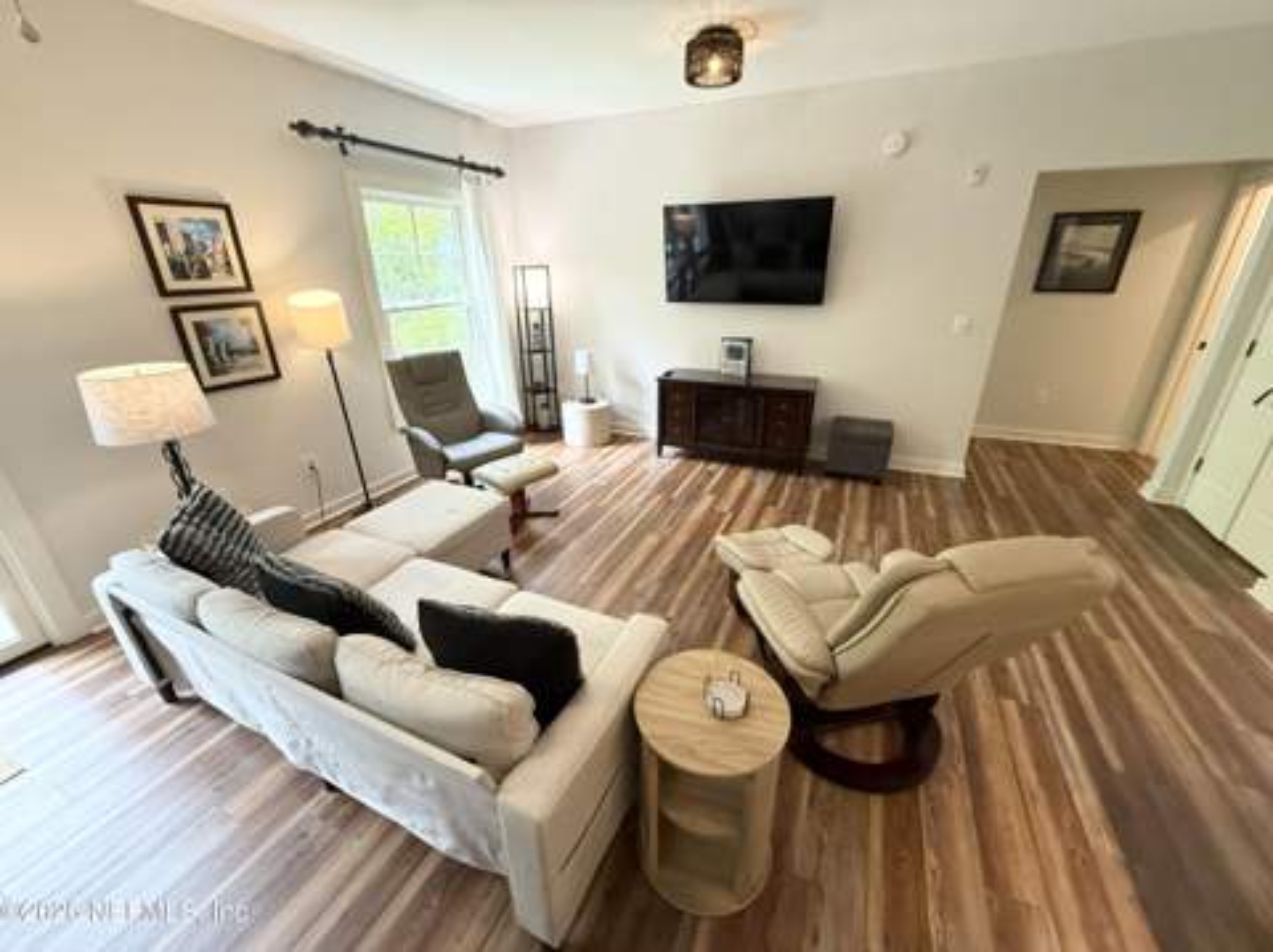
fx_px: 514
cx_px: 636
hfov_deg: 102.1
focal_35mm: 14
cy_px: 476
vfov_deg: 85.6
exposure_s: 1/120
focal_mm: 2.22
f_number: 2.2
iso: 400
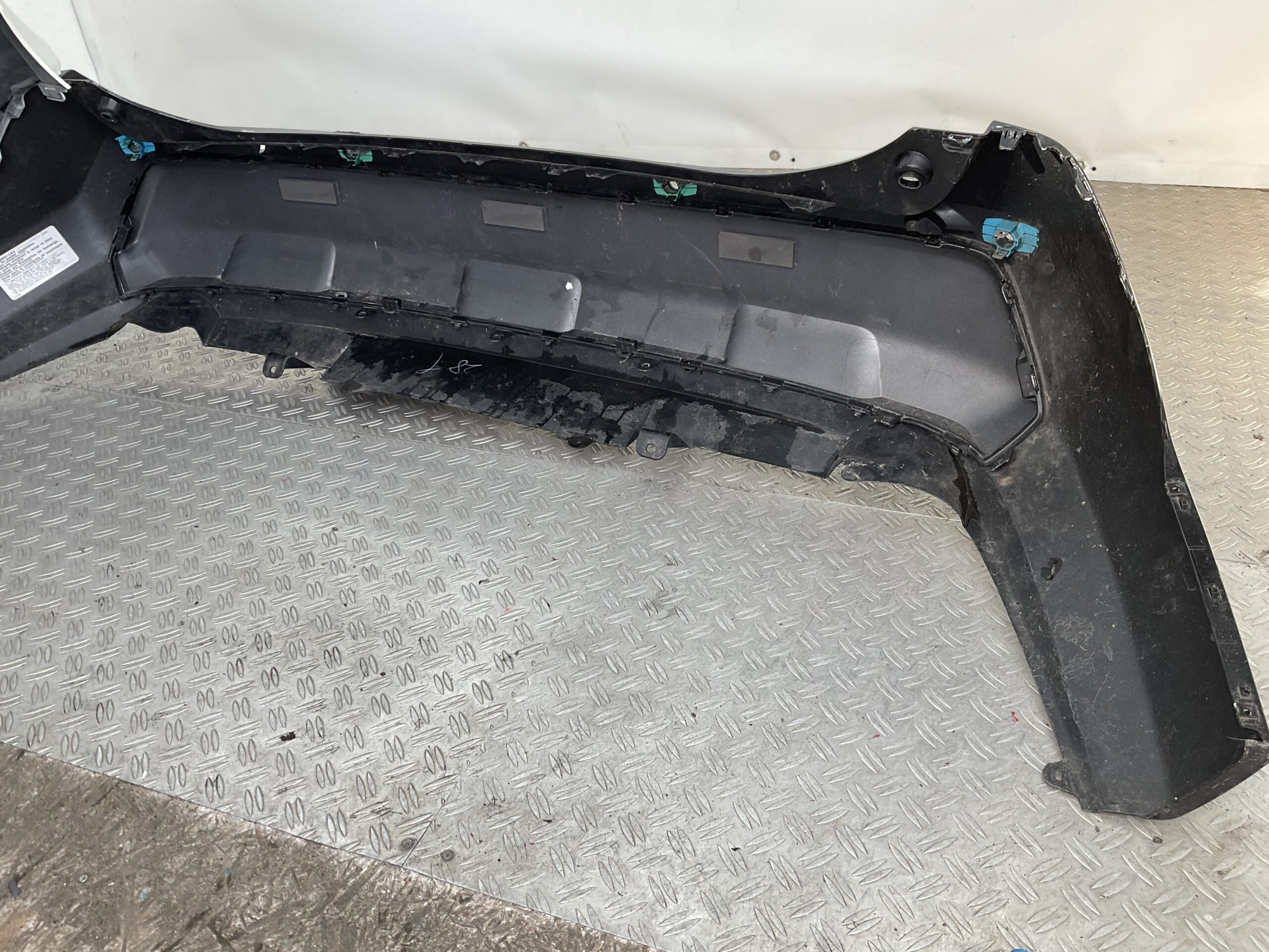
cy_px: 476
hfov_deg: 61.7
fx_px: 1063
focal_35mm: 29
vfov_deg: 48.2
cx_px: 634
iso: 25
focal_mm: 3
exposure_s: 1/120
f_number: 1.8
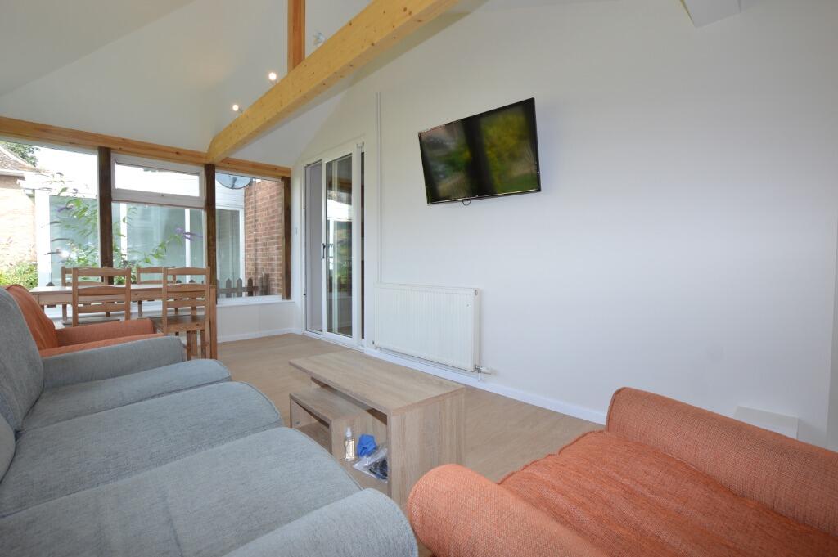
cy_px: 278
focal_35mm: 15
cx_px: 419
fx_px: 349
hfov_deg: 100.4
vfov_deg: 77.2
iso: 125
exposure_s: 1/60
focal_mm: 10
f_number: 5.6
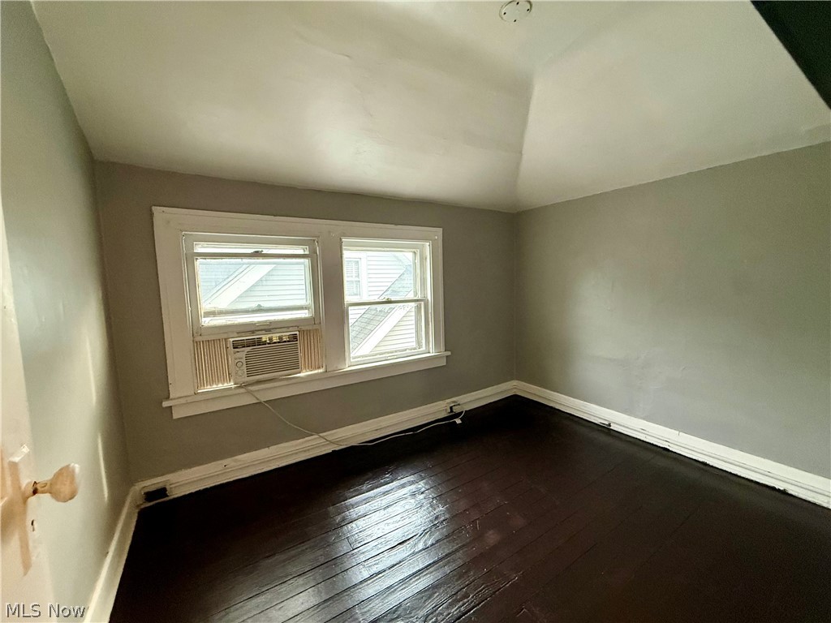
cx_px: 416
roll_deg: +1.2
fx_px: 336
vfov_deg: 85.7
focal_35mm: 14
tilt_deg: -4.4
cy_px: 312
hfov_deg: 102.1
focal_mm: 2.22
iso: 400
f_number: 2.2
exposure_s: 1/60
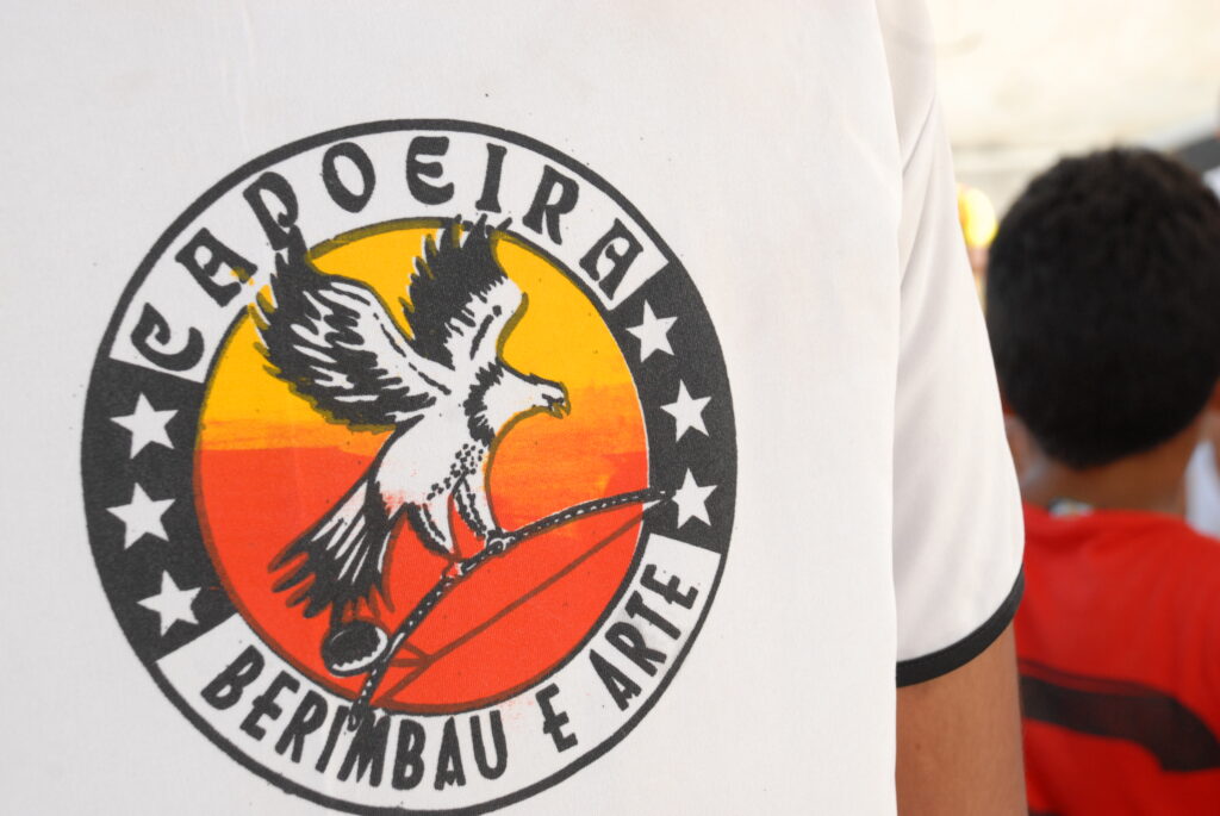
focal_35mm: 78
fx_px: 2646
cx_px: 610
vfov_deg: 17.5
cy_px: 408
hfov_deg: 26.0
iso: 400
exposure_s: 1/160
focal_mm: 52
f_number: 8
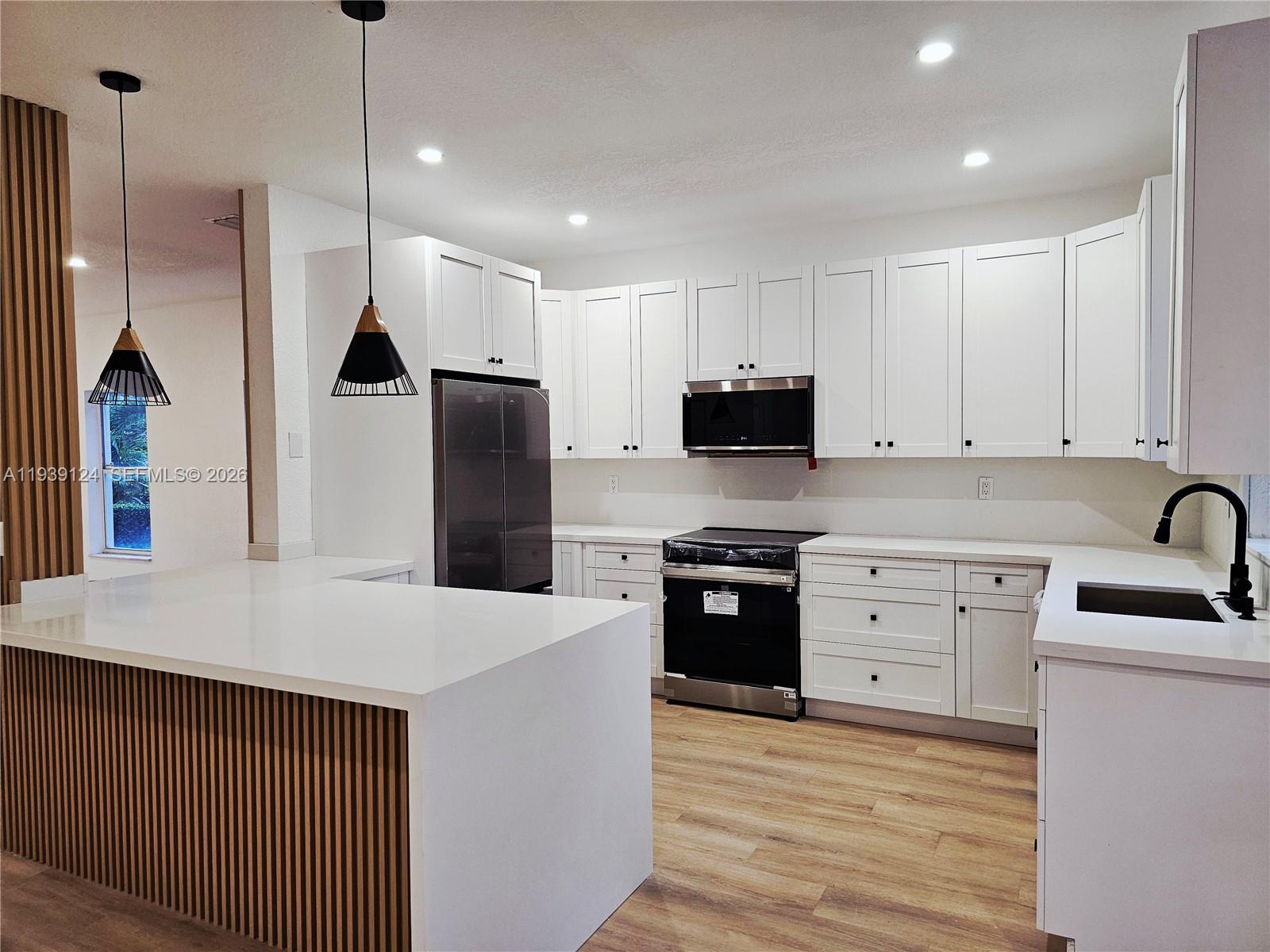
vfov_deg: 58.9
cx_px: 635
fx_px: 844
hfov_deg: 73.9
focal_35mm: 23
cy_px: 476
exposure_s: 1/120
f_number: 1.7
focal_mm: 6.3
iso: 200
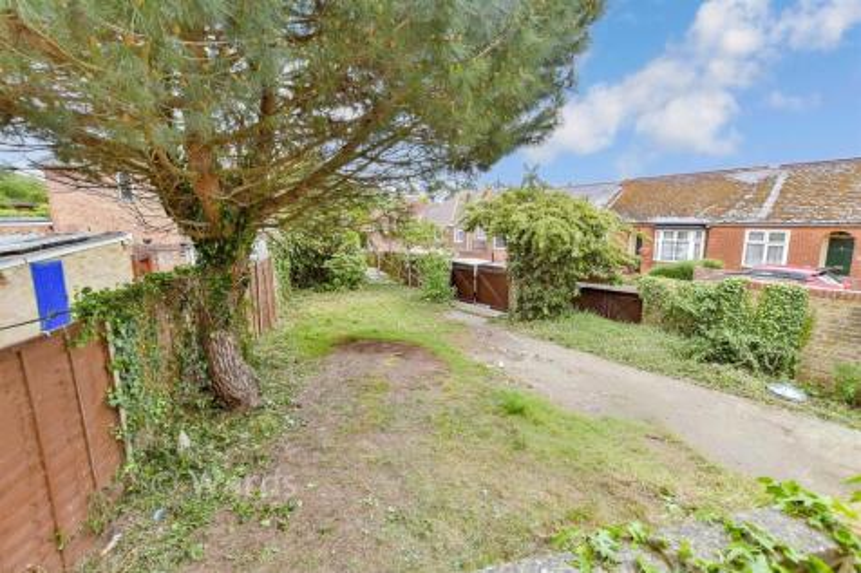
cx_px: 430
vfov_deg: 77.3
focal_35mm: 15
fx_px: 359
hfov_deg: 100.4
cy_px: 286
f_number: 6.3
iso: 500
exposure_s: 1/160
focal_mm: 10
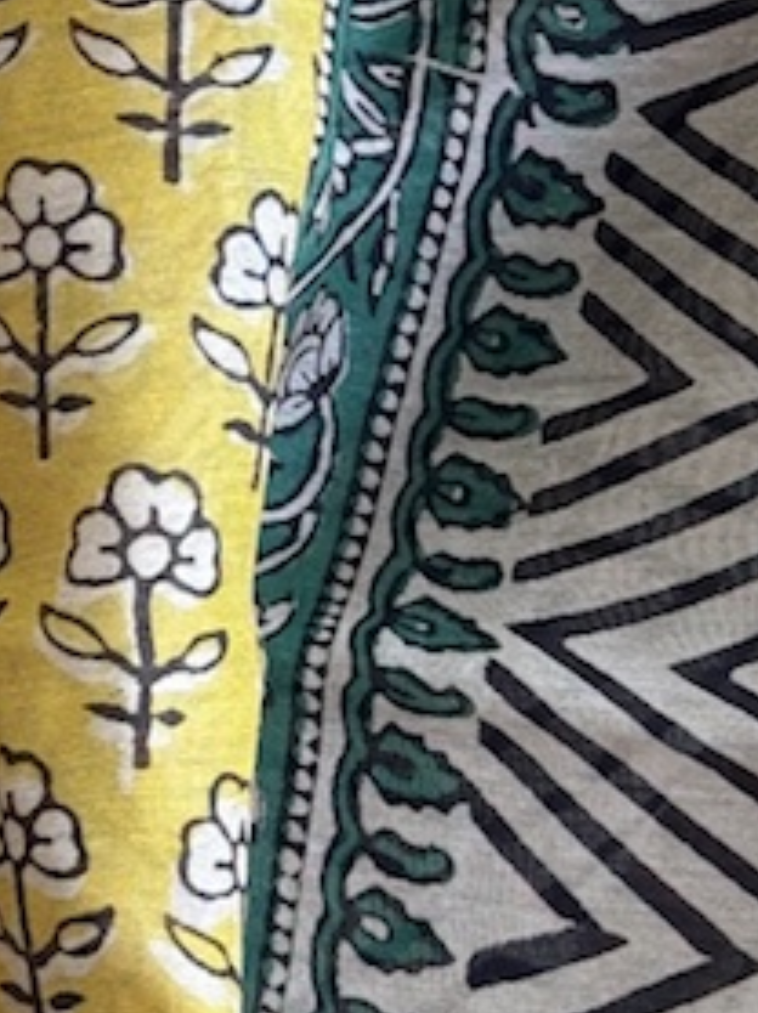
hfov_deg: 8.3
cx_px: -589
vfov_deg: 11.3
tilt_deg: -82.4
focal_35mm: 172
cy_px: -175
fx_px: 5030
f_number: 1.78
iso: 64
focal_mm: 6.76
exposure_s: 1/186
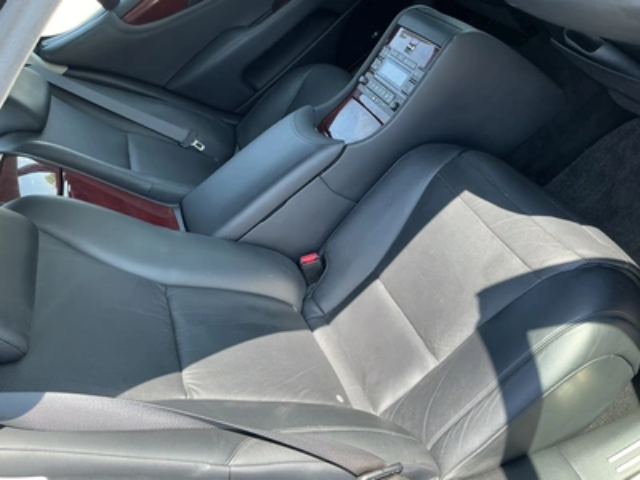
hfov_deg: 63.4
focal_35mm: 28
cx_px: 320
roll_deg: +44.0
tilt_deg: -39.9
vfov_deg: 49.7
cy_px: 240
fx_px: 518
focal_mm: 3
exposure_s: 1/122
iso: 20
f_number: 1.8
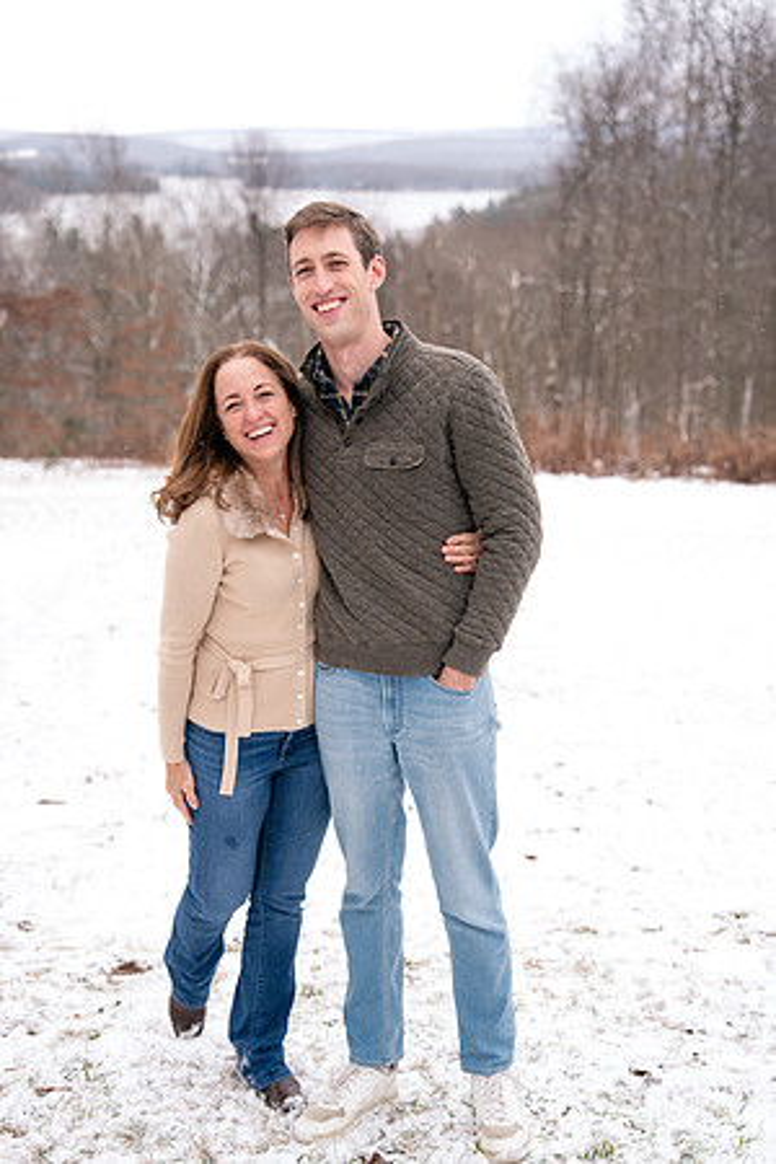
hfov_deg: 26.5
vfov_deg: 38.9
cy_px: 582
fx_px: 1649
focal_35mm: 51
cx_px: 388
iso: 400
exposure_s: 1/250
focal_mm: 51
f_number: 3.2
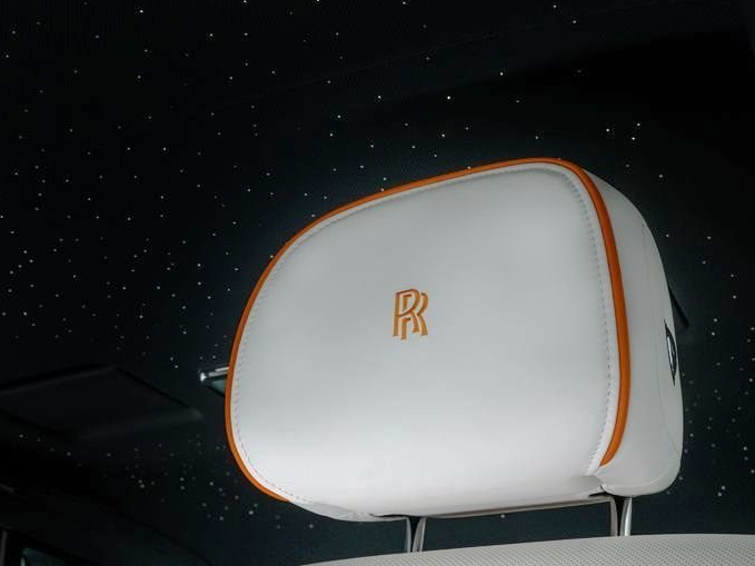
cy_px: 628
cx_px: 401
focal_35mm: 51
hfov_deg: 37.5
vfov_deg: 26.3
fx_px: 1112
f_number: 8
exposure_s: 1/30
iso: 800
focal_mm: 30
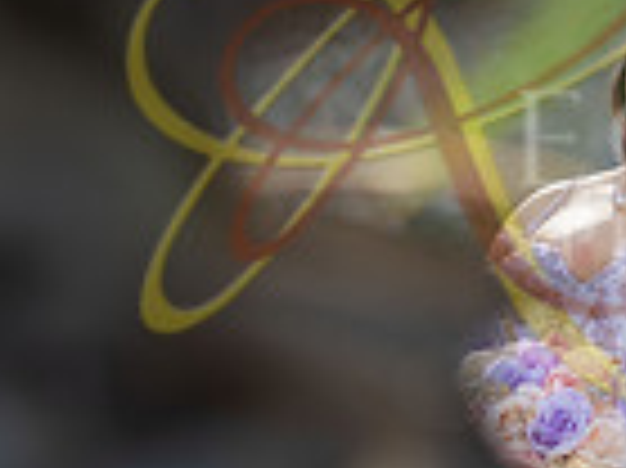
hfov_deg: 7.5
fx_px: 4770
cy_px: 86
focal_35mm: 264
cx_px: 631
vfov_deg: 5.6
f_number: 1.8
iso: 125
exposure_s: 1/2000
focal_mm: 85
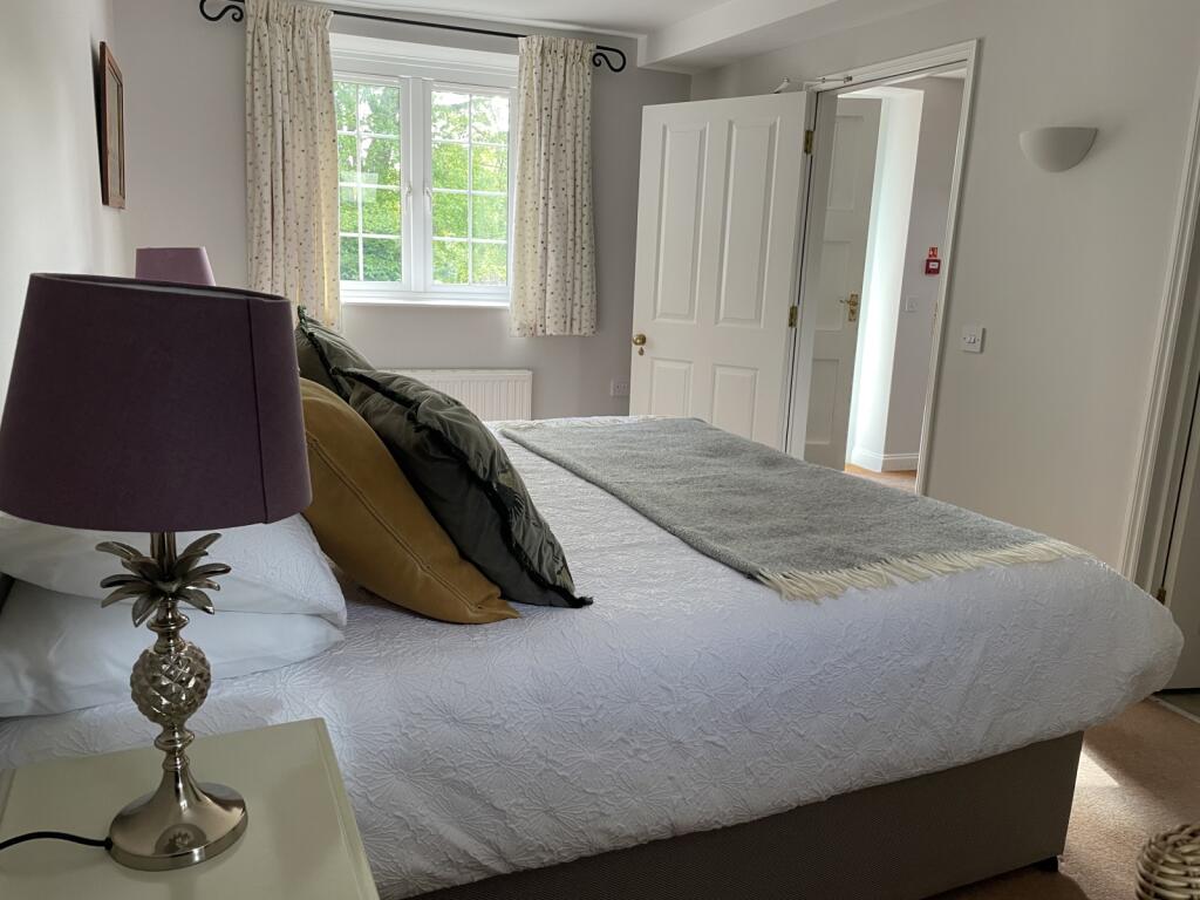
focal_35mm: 26
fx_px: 901
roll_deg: -1.8
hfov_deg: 67.3
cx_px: 600
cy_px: 450
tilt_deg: -11.8
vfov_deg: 53.1
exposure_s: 1/98
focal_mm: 4.2
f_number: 1.6
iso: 125
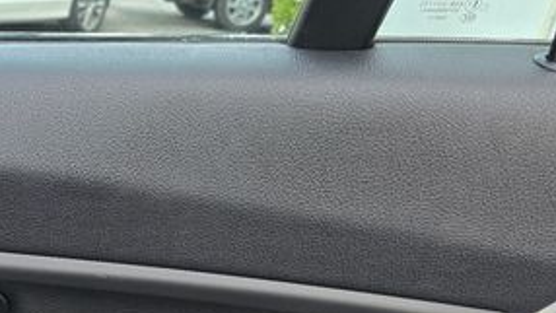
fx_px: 826
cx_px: -33
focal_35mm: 56
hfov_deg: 33.2
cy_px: 434
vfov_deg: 19.4
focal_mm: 6.3
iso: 200
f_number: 1.7
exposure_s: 1/120
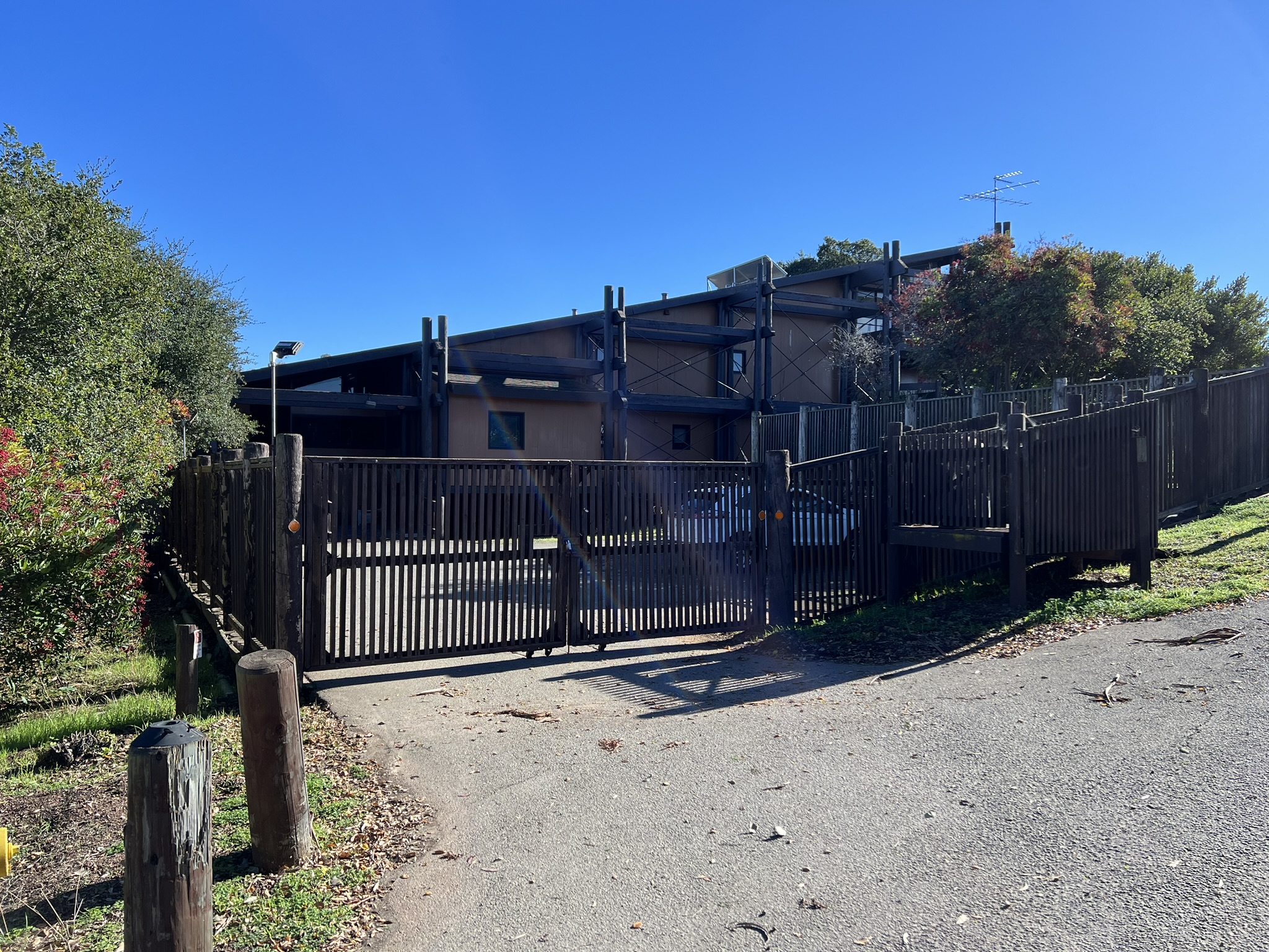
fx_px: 953
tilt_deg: -0.4
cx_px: 634
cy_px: 476
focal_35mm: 26
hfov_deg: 67.3
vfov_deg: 53.1
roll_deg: -0.1
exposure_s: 1/2353
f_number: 1.5
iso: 50
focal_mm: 5.7
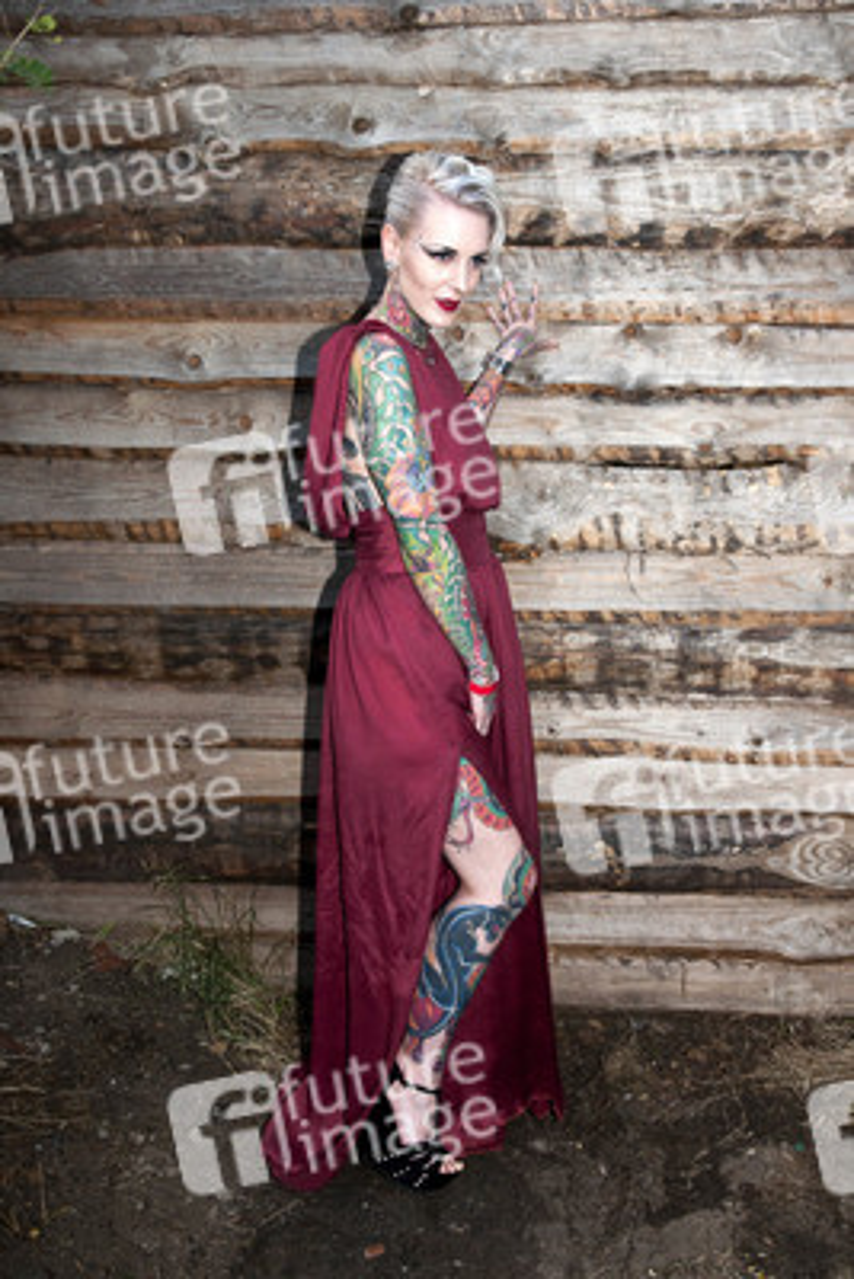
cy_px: 640
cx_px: 427
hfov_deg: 35.5
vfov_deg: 51.3
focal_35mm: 38
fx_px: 1333
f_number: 6.3
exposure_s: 1/100
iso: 400
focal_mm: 25
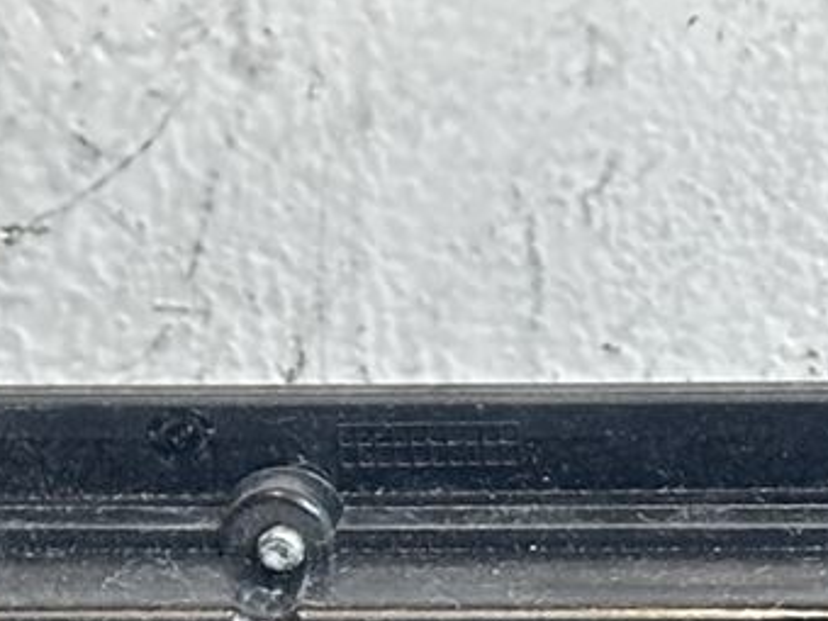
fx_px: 6913
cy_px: 1006
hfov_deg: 6.7
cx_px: 1330
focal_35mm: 289
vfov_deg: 5.1
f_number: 1.78
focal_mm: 6.86
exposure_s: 1/33
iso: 320
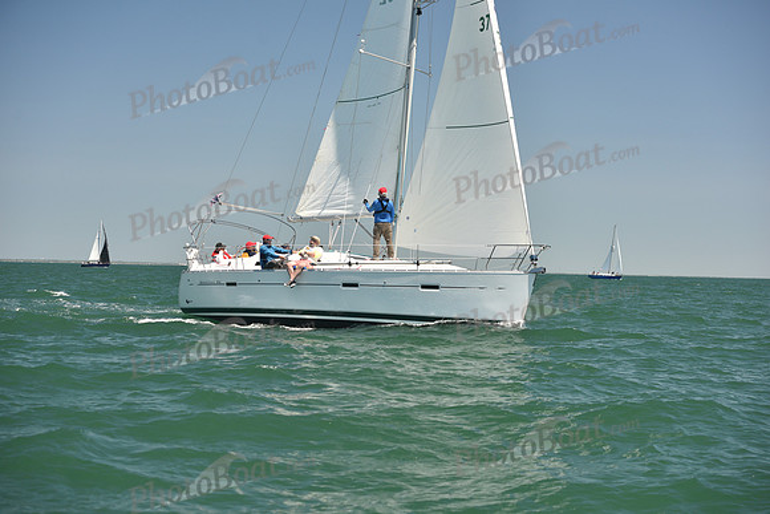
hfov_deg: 28.8
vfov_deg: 19.5
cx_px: 385
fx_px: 1498
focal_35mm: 70
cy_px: 257
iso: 250
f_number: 4.5
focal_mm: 70
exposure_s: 1/800
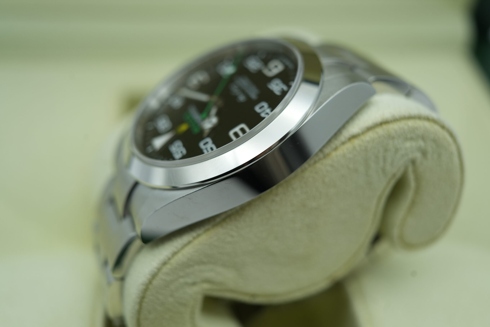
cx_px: 245
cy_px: 164
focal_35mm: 35
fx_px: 476
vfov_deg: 37.9
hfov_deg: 54.4
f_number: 5
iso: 400
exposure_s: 1/250
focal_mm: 35
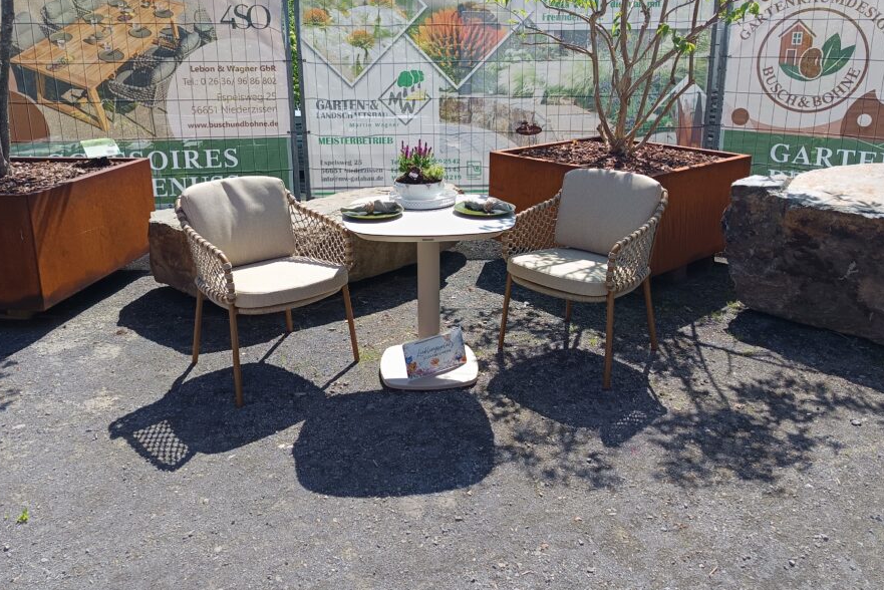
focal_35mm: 29
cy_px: 211
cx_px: 455
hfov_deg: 63.6
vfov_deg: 44.5
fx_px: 712
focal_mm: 5.31
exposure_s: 1/263
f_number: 1.7
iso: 50
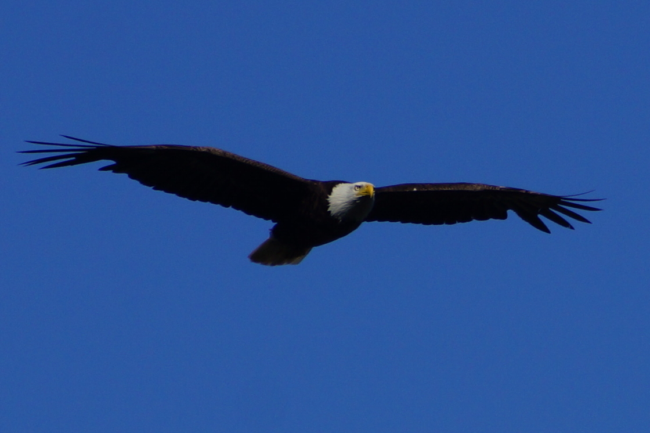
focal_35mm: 375
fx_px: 6768
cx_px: 325
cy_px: 216
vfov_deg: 3.7
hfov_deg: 5.5
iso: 100
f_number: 7.1
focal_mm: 250
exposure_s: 1/400
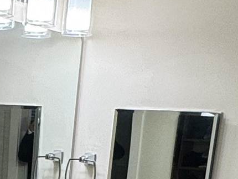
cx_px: -61
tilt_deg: -15.3
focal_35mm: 100
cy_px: 294
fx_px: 688
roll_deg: -1.4
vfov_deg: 13.6
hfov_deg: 18.4
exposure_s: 1/120
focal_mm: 2.22
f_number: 2.2
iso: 100
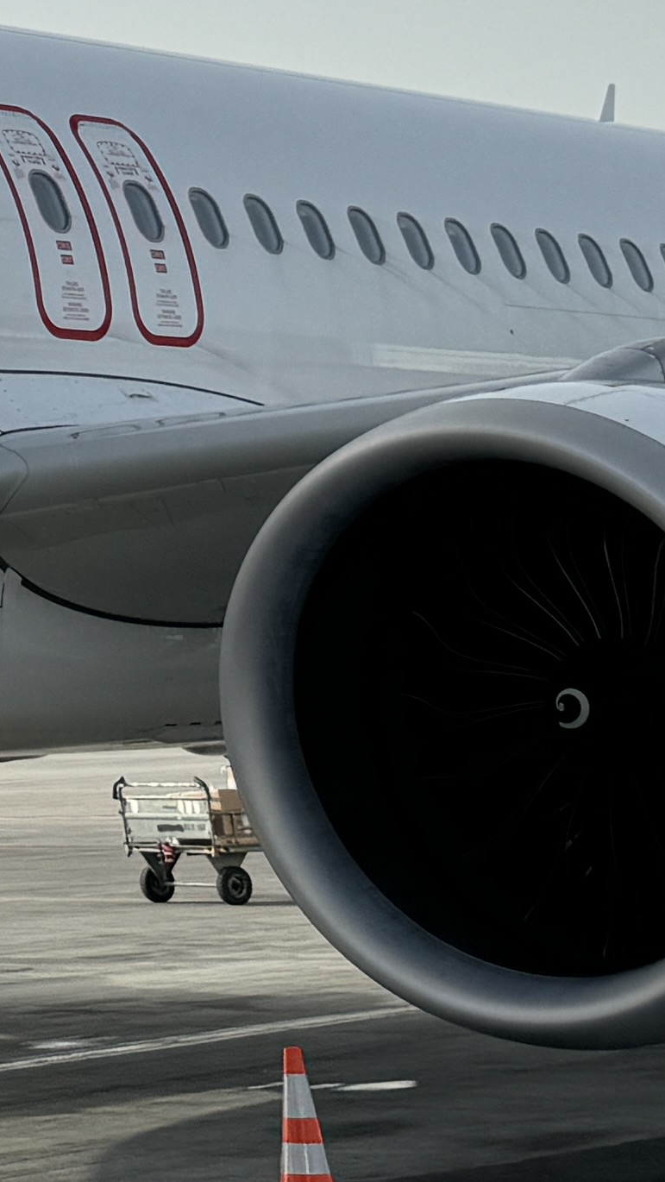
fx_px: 3416
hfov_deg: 9.9
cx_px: -889
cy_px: -9
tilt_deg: +12.3
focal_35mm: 109
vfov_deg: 19.1
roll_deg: +2.5
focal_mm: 6.76
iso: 80
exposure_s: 1/7937
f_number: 1.78
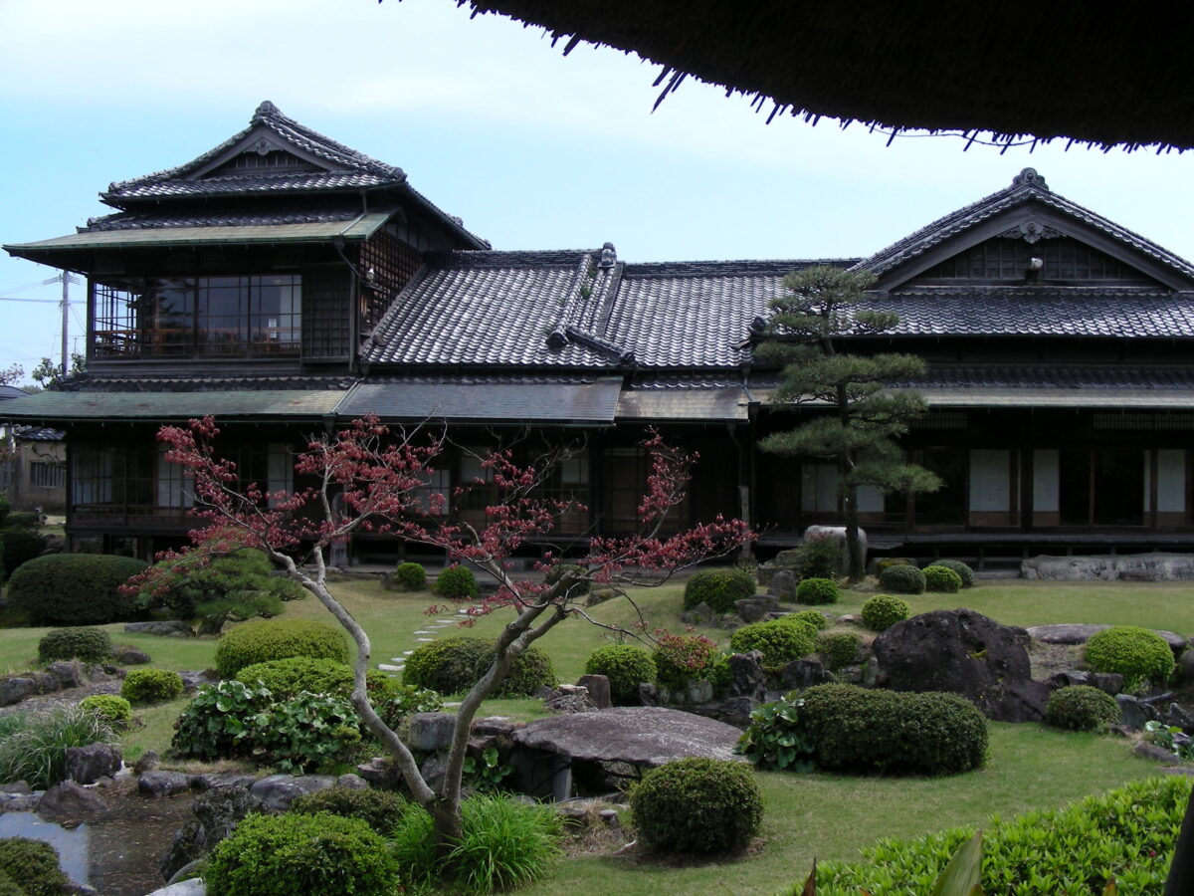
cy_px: 448
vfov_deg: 37.7
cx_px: 597
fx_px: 1311
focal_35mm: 38
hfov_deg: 49.0
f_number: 4
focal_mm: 6.3
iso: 50
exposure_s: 1/382
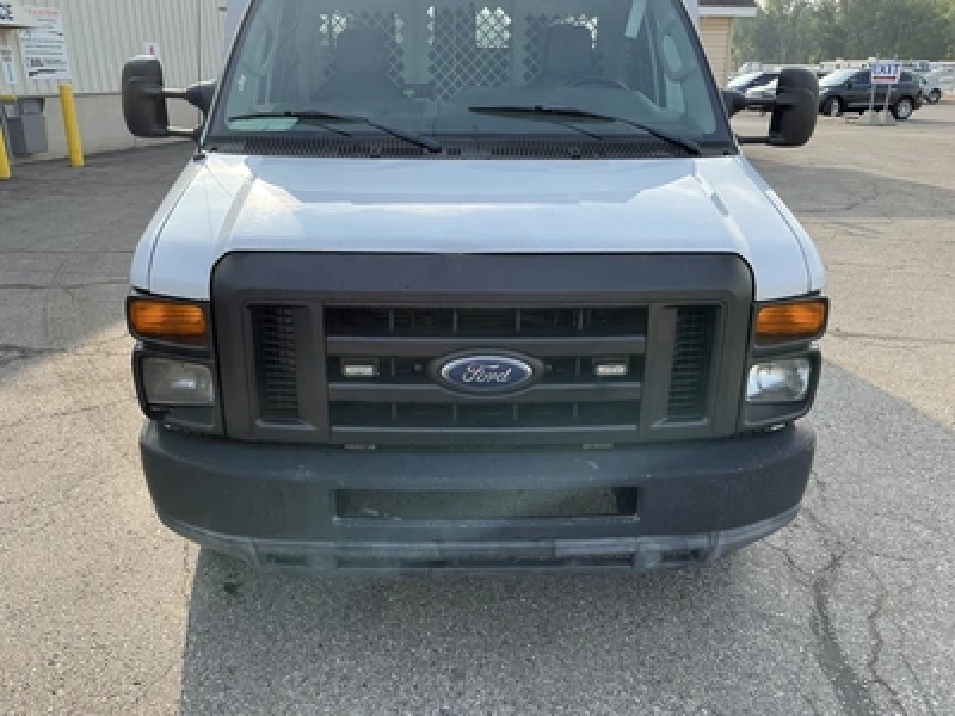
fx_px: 772
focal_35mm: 28
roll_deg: +0.9
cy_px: 358
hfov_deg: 63.4
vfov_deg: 49.7
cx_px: 478
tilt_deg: -18.8
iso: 25
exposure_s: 1/556
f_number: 1.8
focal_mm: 3
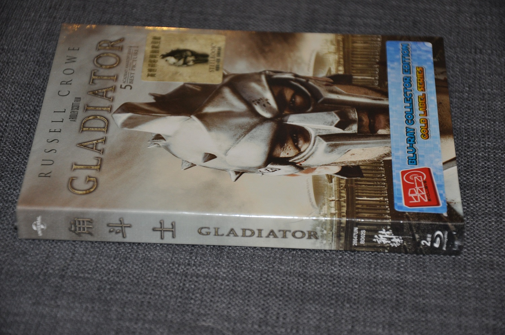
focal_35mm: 128
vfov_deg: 10.7
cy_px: 168
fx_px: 1786
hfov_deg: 16.1
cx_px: 252
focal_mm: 85
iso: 800
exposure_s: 1/60
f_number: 5.6
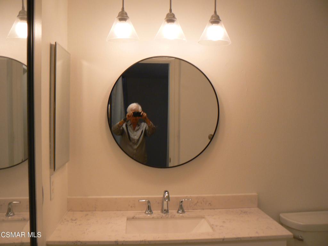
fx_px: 341
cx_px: 164
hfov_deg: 51.4
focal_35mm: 36
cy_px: 123
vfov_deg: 39.7
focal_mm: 6
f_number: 2.8
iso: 100
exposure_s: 1/40
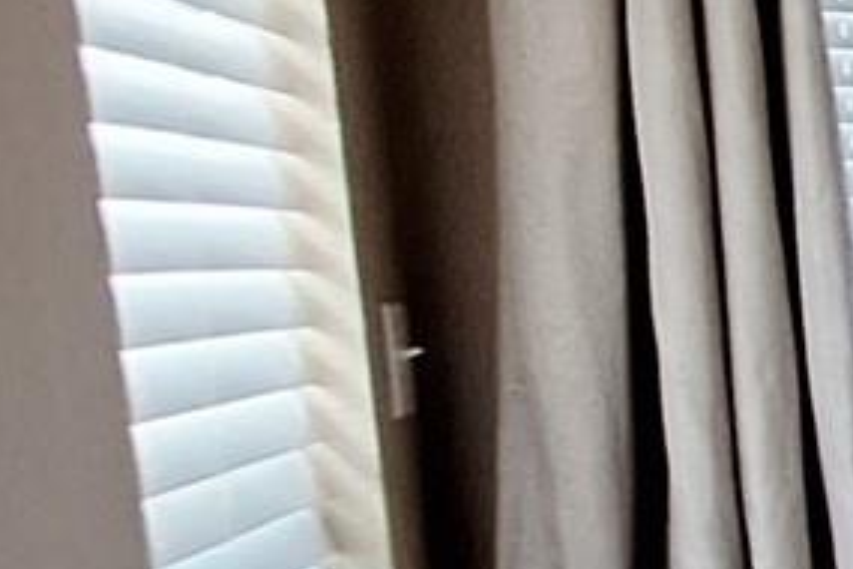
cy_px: 686
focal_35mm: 97
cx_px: 2777
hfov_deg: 10.5
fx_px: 2298
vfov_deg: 13.7
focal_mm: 1.74
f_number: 2.2
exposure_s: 1/33
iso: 100
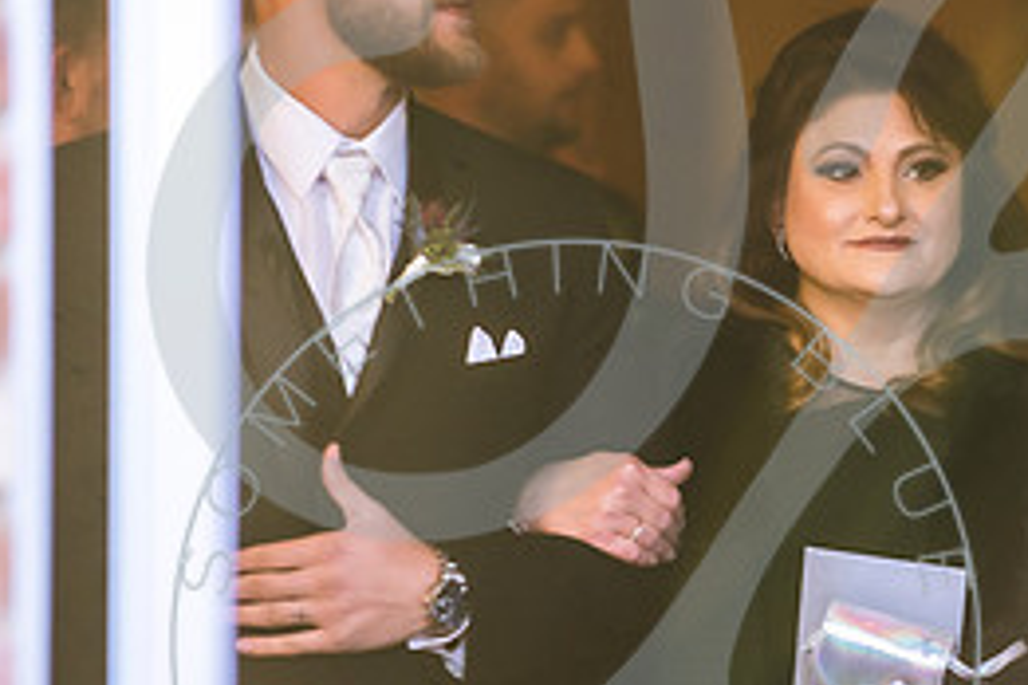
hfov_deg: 5.3
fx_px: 11164
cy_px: 313
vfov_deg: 3.5
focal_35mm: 391
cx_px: 772
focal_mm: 175
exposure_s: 1/500
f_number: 2.8
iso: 640
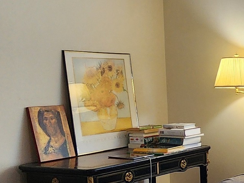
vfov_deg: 23.3
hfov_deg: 23.8
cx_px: 375
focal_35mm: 63
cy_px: 105
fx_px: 444
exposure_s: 1/60
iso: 160
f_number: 2.2
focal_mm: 2.2
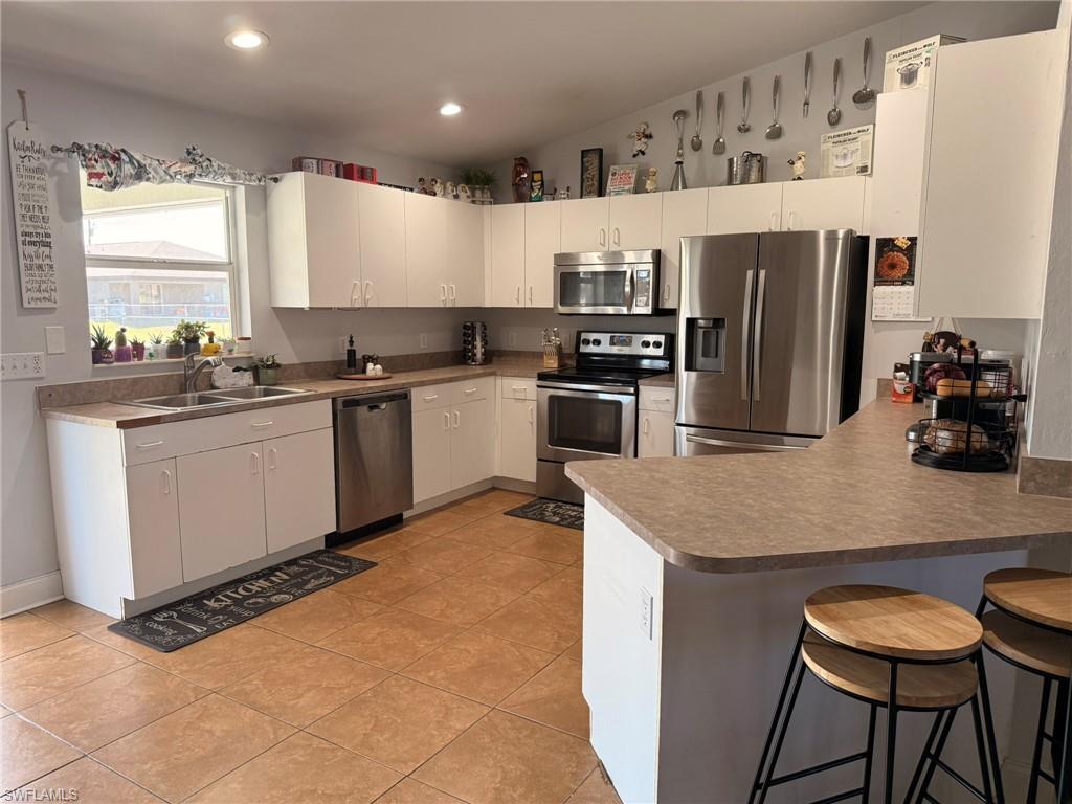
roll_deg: +0.1
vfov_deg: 56.8
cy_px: 402
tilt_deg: -8.0
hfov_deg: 71.6
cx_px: 536
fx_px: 743
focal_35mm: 24
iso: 200
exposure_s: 1/120
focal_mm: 6.76
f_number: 1.78
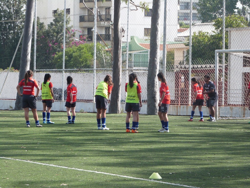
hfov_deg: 12.7
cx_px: 125
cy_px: 94
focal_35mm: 155
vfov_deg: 9.6
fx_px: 1119
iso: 100
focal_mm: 27.9
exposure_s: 1/250
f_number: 4.5
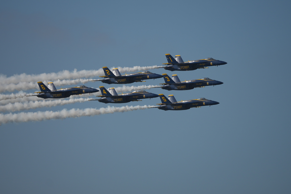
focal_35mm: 552
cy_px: 97
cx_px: 146
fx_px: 4462
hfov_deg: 3.7
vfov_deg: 2.5
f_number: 4.5
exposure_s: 1/3200
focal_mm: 368
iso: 200
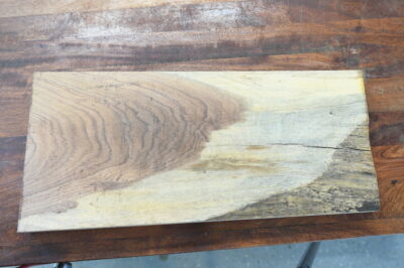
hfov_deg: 55.1
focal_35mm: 34
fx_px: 387
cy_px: 134
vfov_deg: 38.3
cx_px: 202
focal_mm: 23
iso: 2500
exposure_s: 1/160
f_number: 3.5
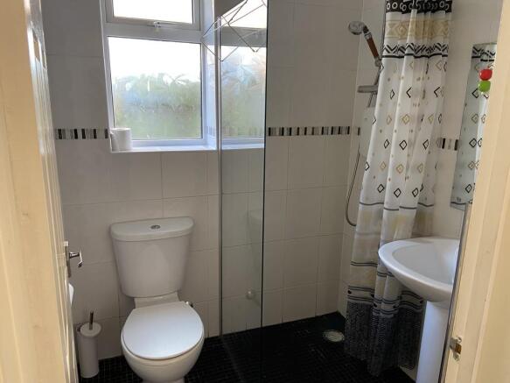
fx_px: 383
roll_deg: -0.6
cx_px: 255
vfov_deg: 53.0
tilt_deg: -14.2
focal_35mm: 26
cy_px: 192
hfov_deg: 67.3
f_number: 1.8
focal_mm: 4.25
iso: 125
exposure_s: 1/50
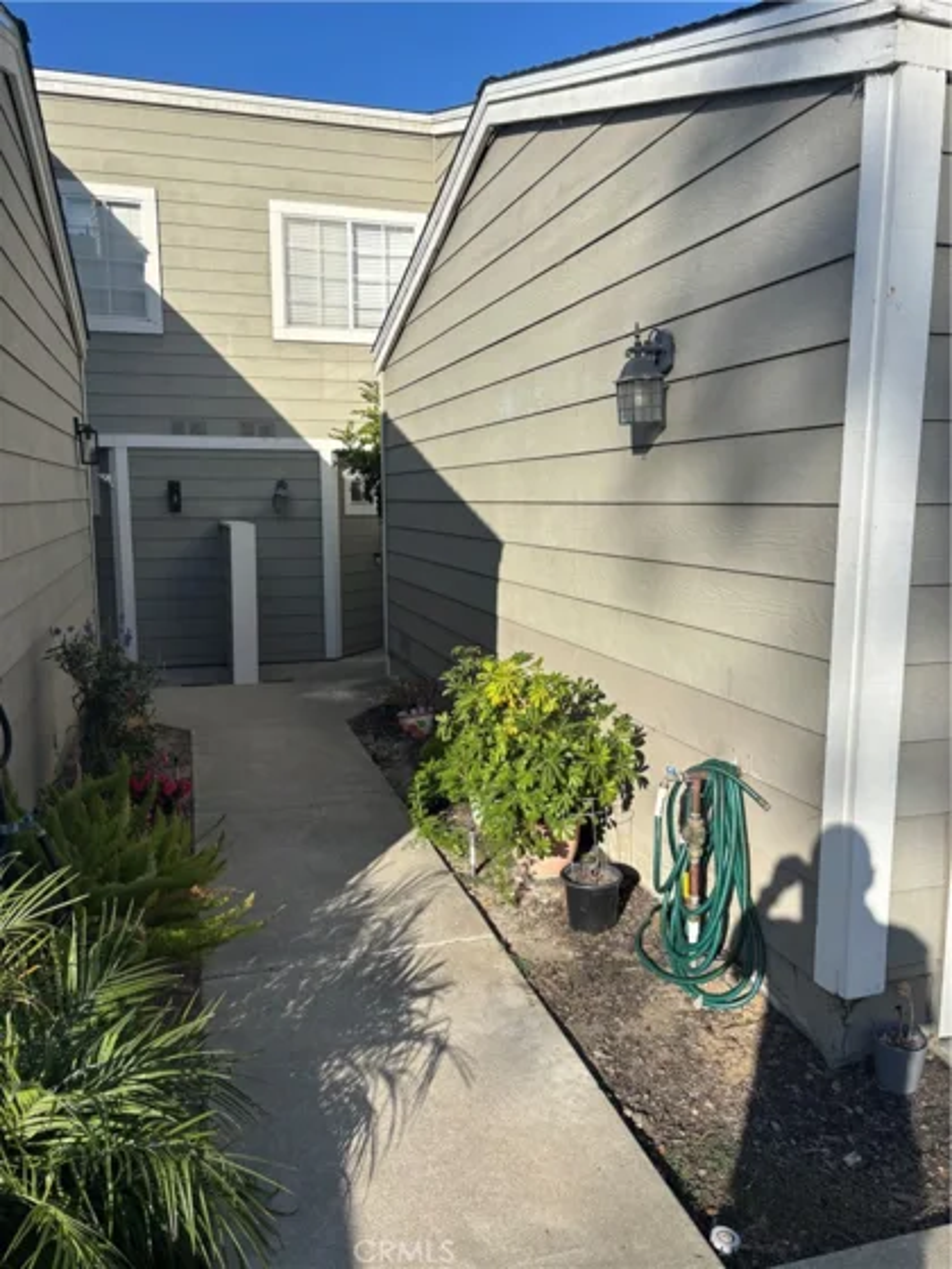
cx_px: 476
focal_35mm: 26
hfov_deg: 53.1
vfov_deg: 67.3
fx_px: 953
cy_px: 634
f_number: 1.6
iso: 50
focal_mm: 5.96
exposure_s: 1/3311
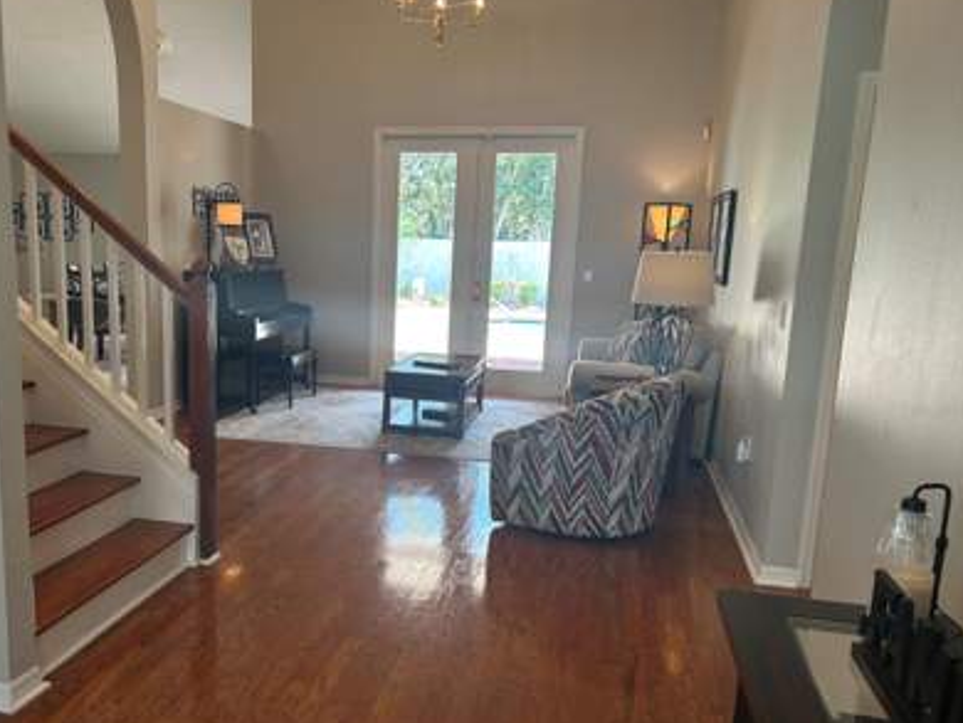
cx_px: 378
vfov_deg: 44.1
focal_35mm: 32
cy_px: 410
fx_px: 891
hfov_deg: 56.3
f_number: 1.5
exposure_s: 1/120
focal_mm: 5.7
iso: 40
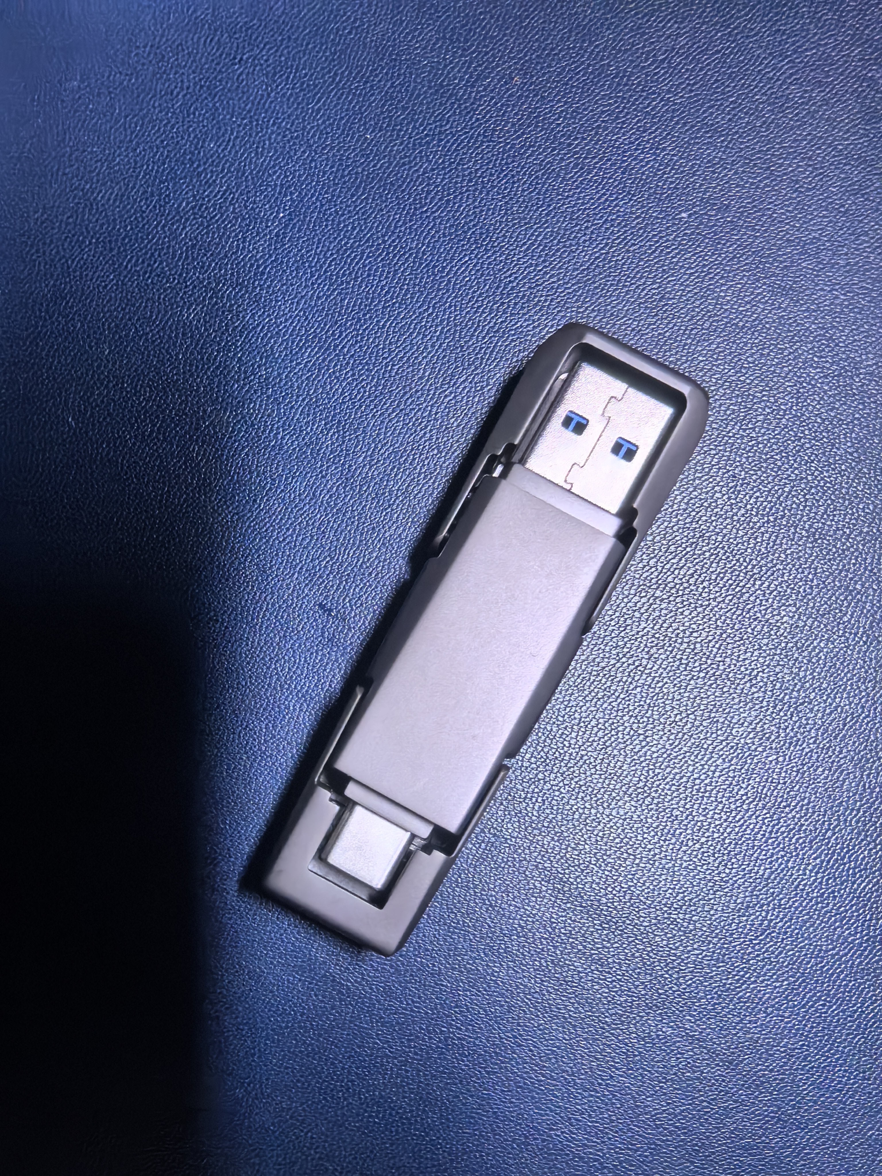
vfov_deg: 65.3
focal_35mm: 27
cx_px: 441
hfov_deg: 51.4
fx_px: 917
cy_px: 588
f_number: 2.2
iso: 250
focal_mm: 1.95
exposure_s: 1/120
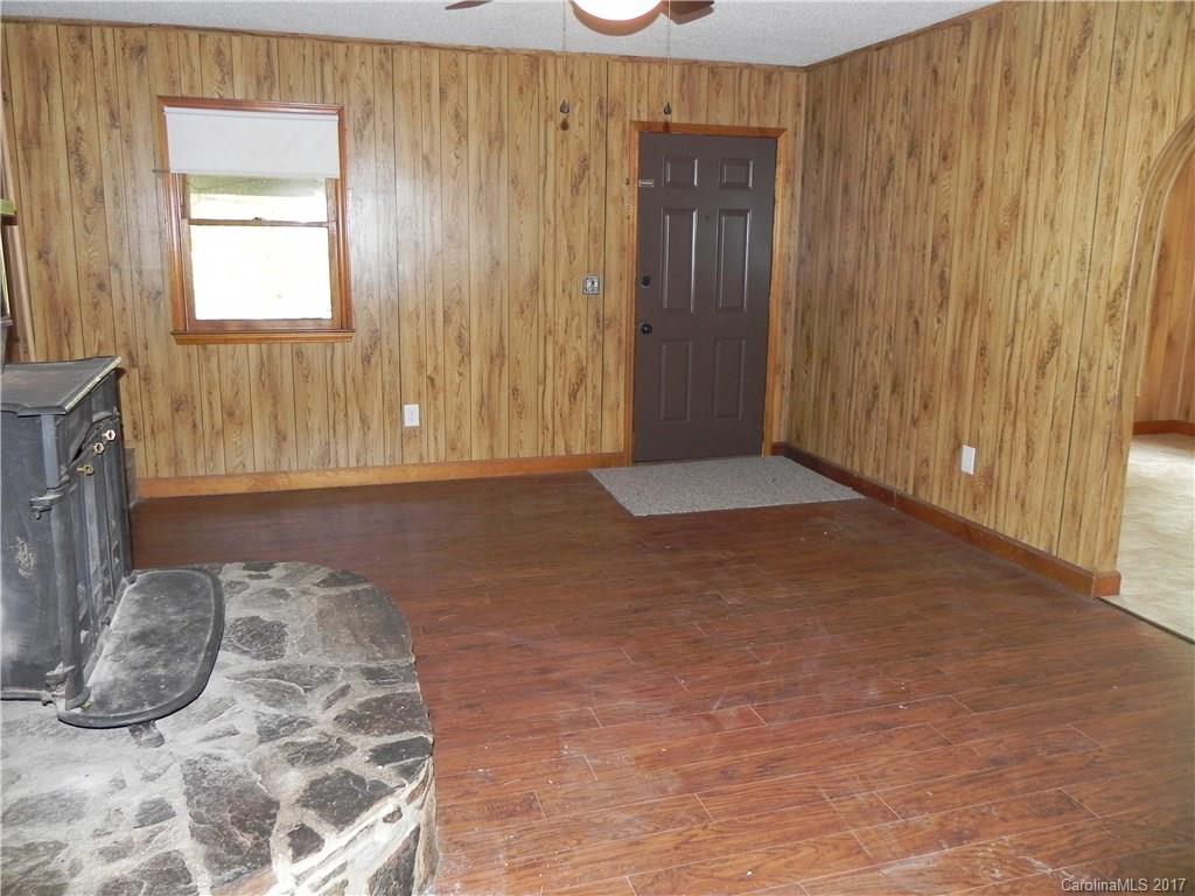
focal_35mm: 26
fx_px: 898
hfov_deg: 67.3
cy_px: 448
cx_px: 598
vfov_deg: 53.1
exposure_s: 1/30
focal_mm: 4.6
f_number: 2.8
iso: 233
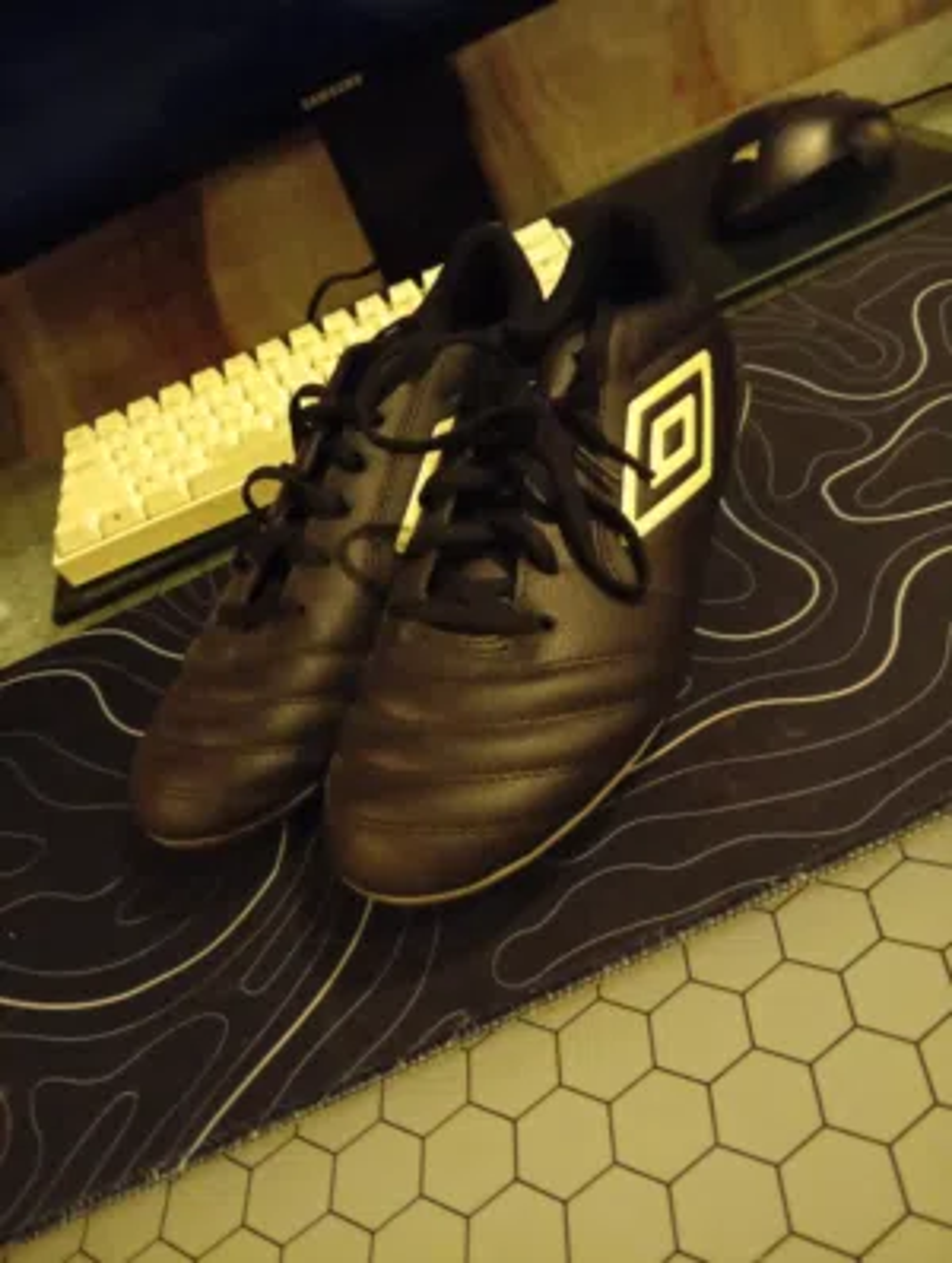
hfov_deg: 53.2
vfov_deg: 67.2
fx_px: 950
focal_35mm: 26
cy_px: 632
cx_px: 476
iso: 1882
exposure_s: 1/16.7
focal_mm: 3.98
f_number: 1.8
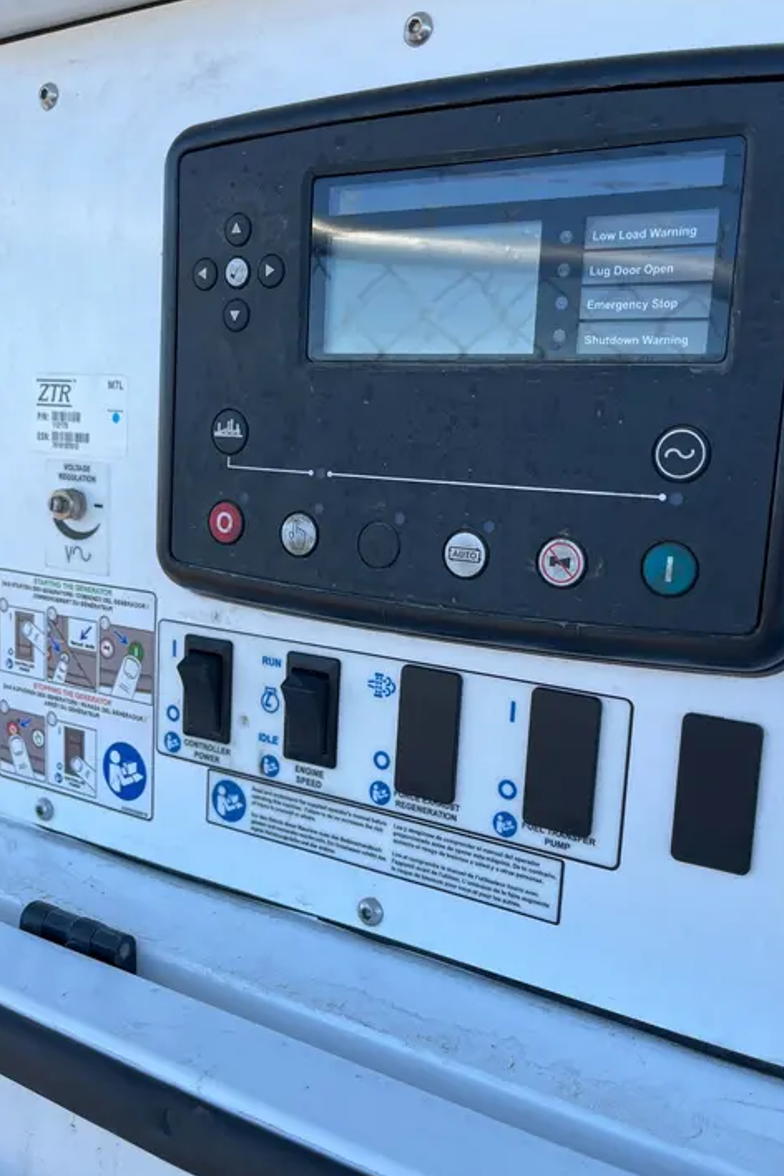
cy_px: 587
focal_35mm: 28
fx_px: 915
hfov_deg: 46.3
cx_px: 434
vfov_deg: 65.5
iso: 50
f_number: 1.6
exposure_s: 1/1018
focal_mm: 5.1
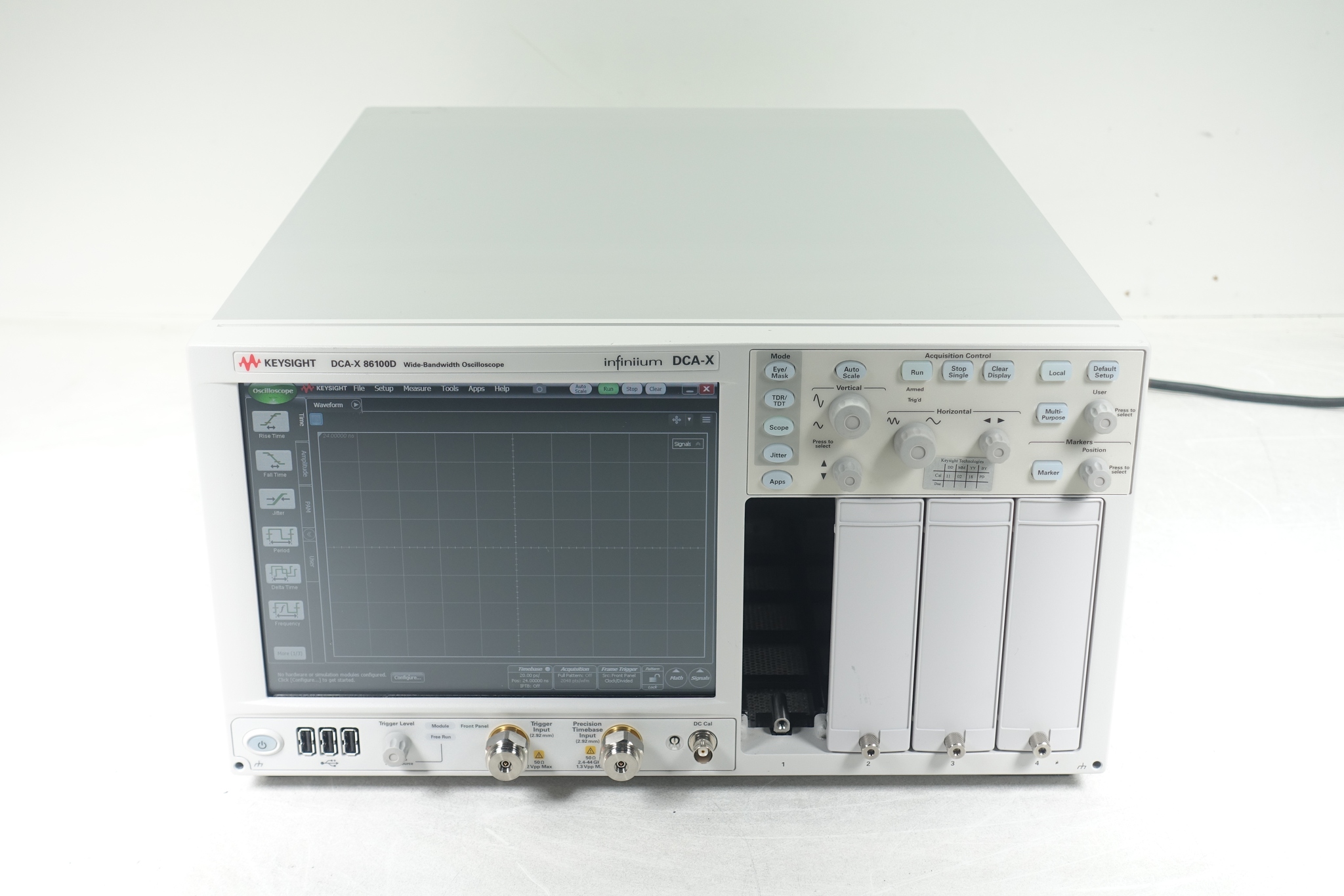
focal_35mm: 52
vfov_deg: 26.0
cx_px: 672
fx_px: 1941
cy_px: 448
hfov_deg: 38.2
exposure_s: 1/80
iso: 125
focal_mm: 18.89
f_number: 3.5
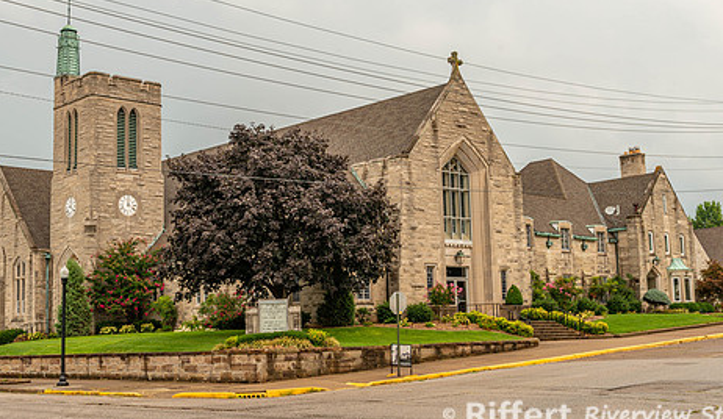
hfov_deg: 39.5
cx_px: 321
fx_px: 1004
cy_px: 192
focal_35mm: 52
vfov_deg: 23.6
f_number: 11
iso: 100
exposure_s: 1/50
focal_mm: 35
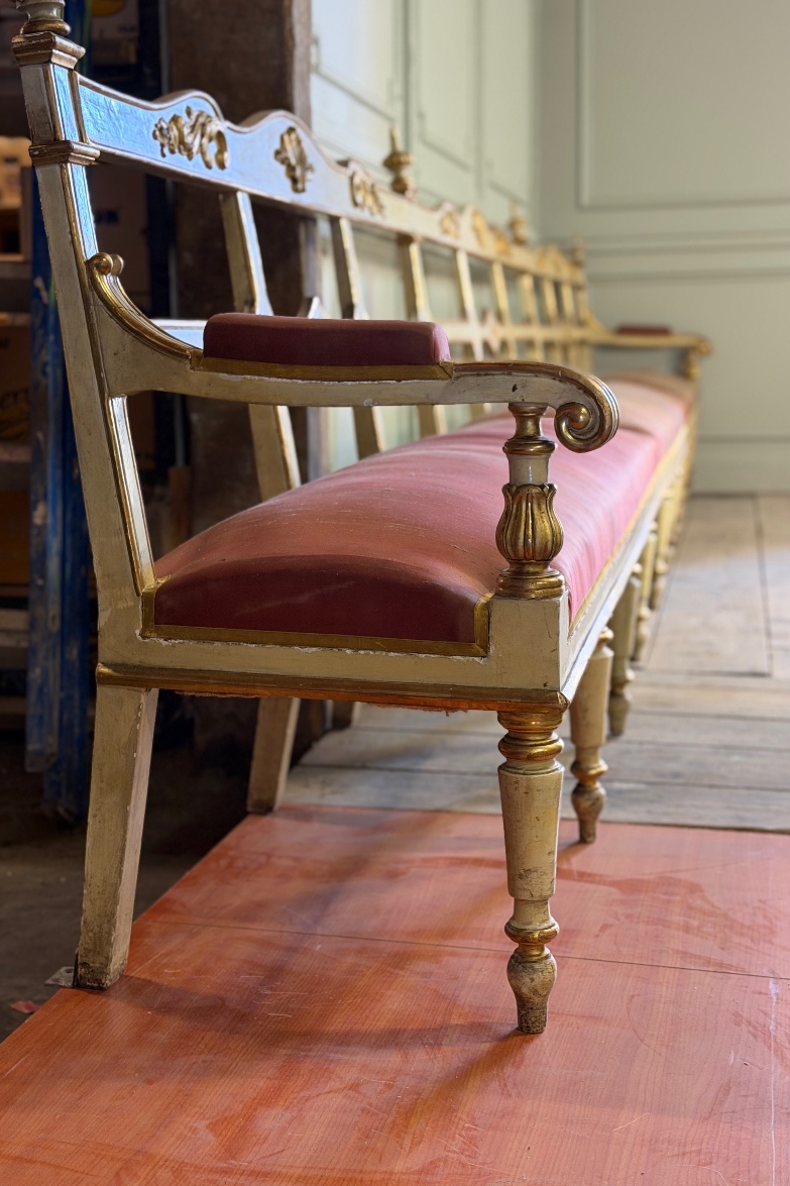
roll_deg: +1.0
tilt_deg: -8.0
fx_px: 1679
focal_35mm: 51
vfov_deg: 38.9
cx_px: 424
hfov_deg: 26.5
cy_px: 584
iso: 250
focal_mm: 6.76
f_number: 1.78
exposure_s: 1/50
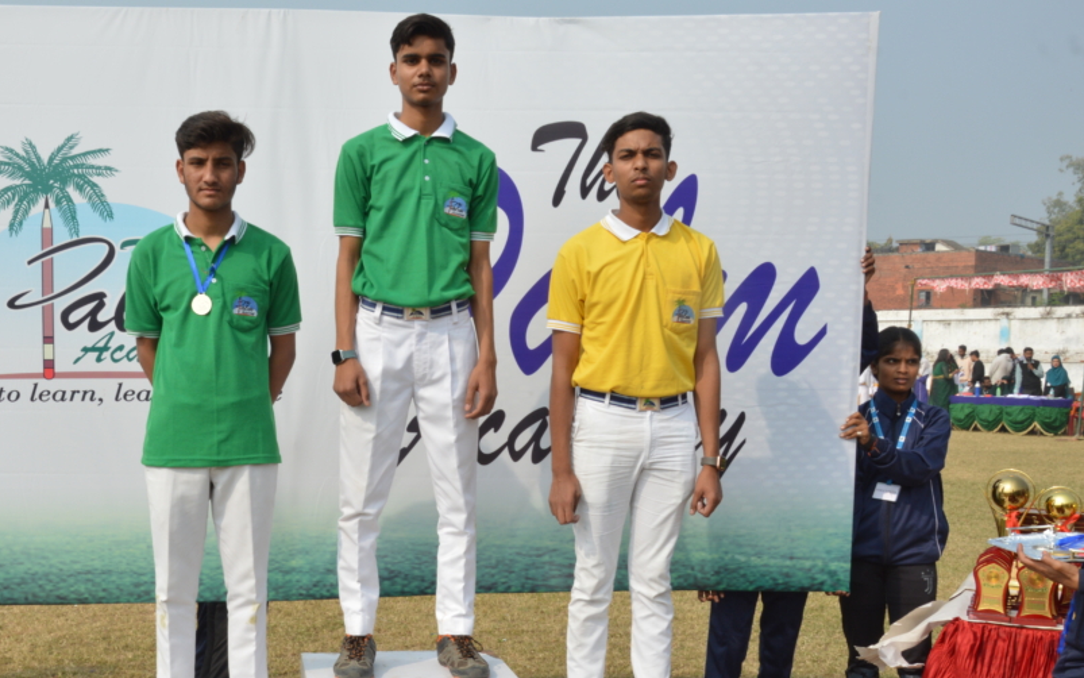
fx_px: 1389
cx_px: 402
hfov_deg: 42.3
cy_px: 442
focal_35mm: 47
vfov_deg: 27.3
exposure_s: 1/125
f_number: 16
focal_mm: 24
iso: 200
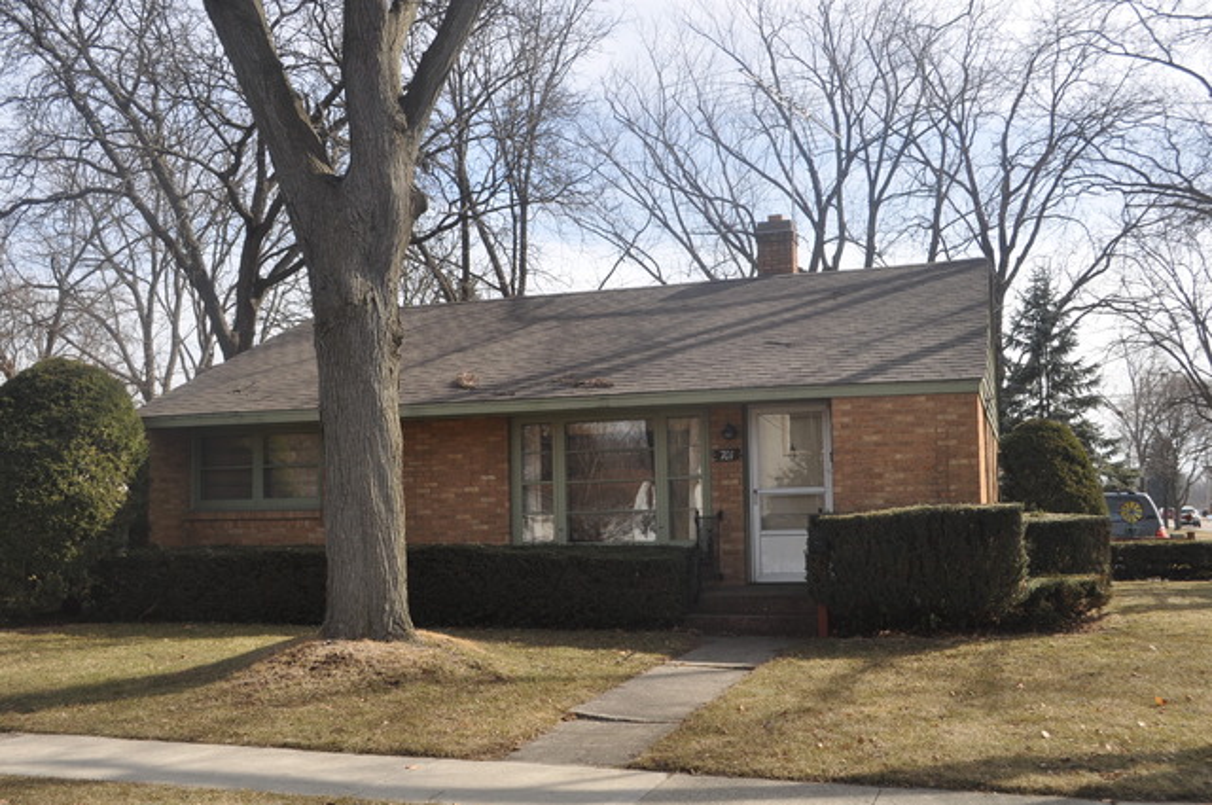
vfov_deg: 36.8
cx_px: 606
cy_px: 402
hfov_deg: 53.2
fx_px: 1210
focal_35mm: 36
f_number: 8
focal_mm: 24
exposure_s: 1/250
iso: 200
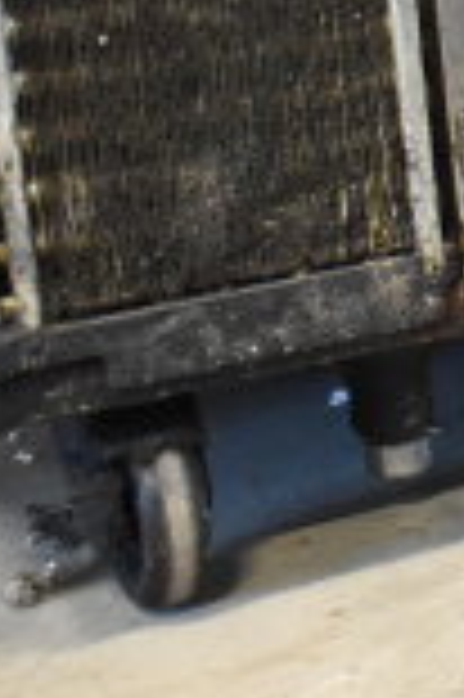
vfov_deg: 16.9
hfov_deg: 10.5
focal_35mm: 118
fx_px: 2286
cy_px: -25
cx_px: 978
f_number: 3.8
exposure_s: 1/30
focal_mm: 20
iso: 3600
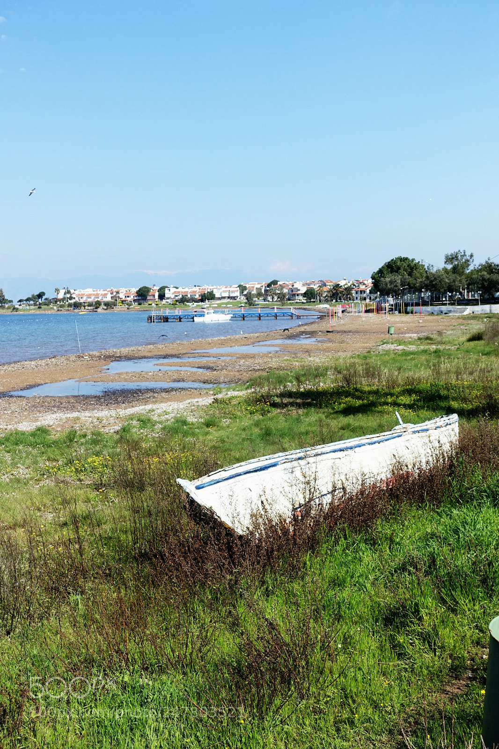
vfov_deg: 48.5
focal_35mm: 40
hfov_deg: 33.4
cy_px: 374
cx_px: 250
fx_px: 832
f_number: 5.6
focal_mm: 14.5
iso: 125
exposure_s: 1/500
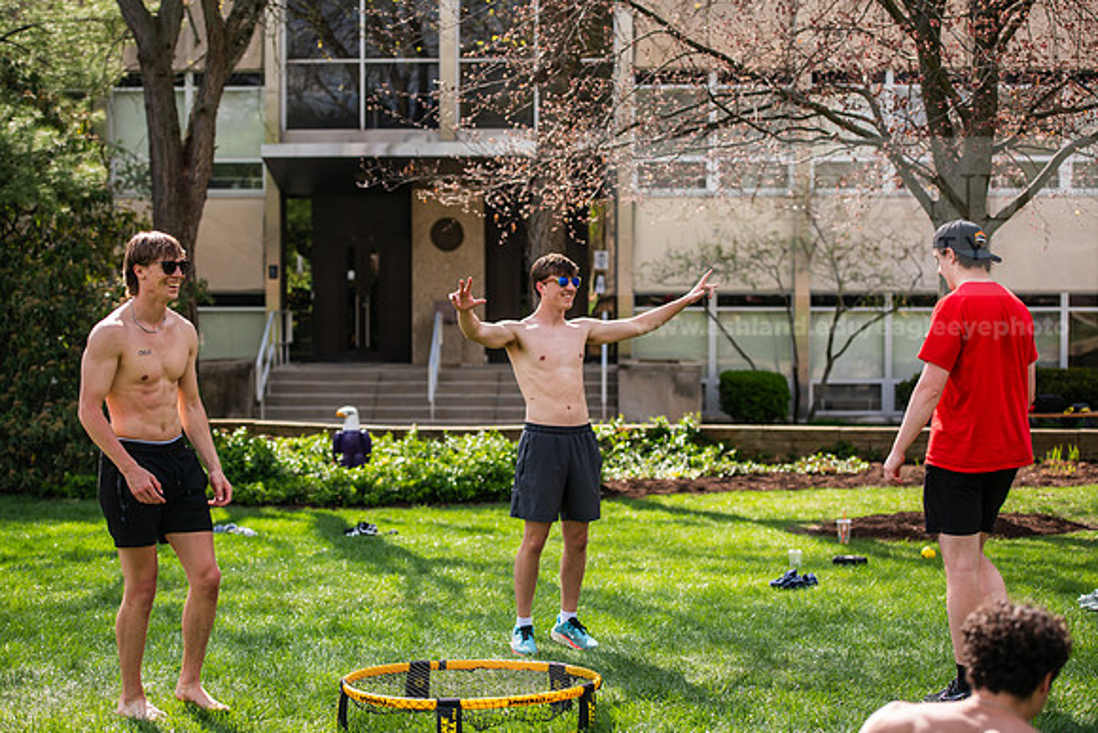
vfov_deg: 19.5
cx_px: 549
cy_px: 366
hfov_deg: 28.8
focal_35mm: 70
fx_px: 2135
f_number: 3.2
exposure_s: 1/640
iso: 100
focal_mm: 70
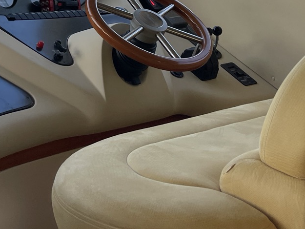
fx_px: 635
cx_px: 89
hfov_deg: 26.8
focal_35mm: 72
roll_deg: -0.8
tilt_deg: -2.4
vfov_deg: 19.4
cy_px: -39
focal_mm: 5.1
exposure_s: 1/121
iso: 64
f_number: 1.6
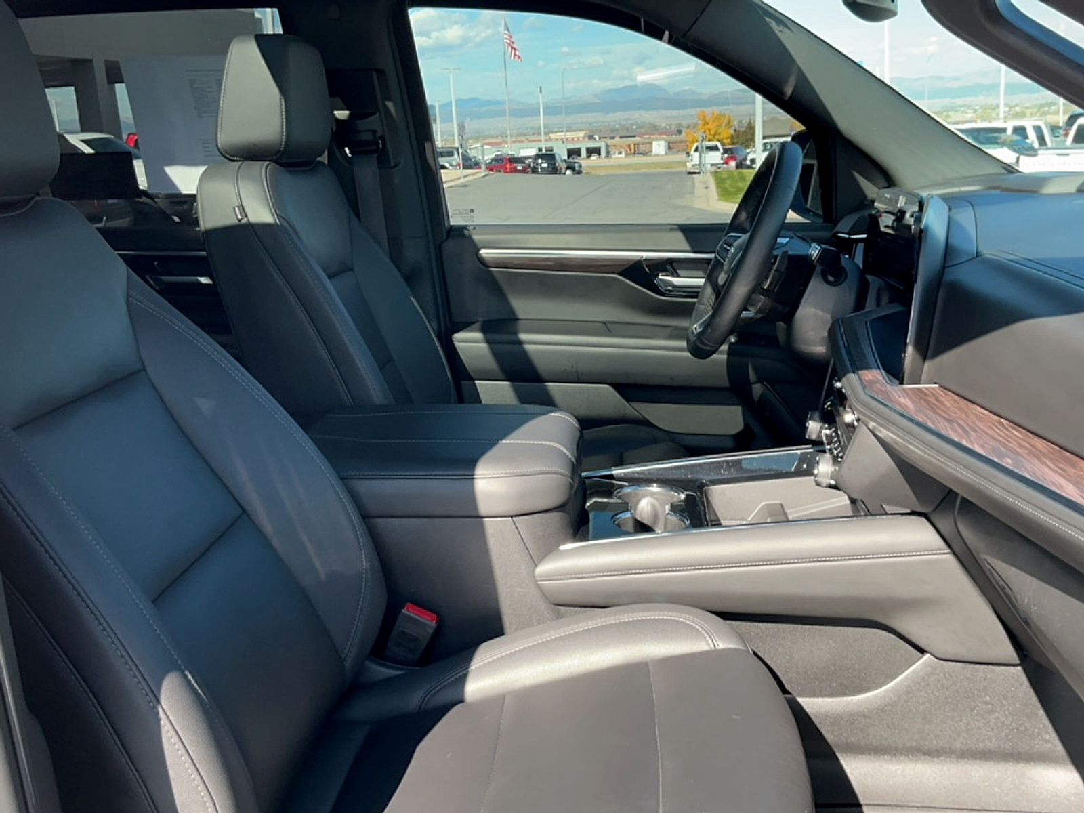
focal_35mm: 30
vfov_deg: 46.8
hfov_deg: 60.0
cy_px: 406
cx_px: 542
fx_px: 939
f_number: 1.8
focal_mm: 3
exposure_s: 1/178
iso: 20
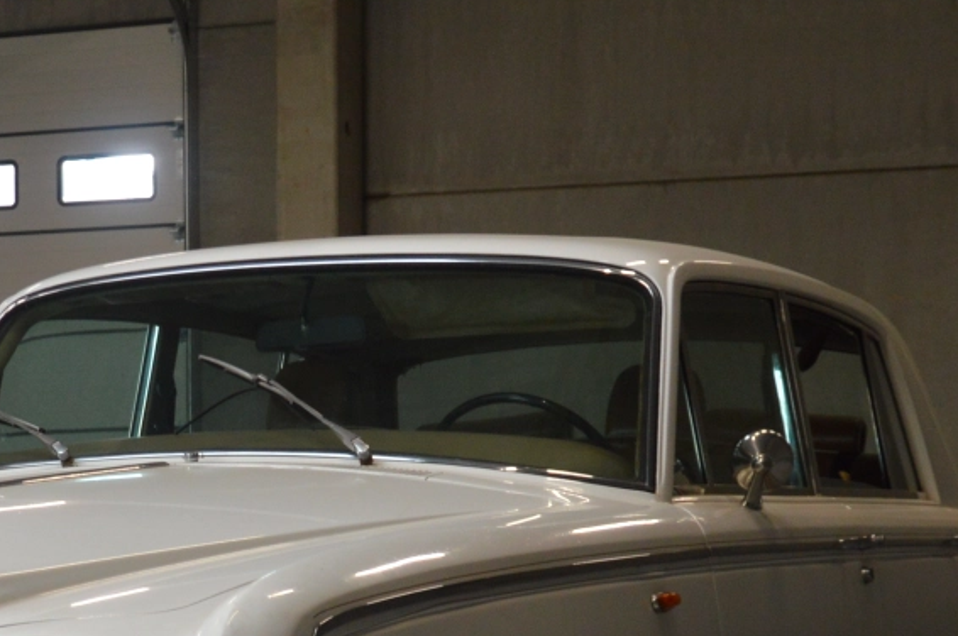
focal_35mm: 112
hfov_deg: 18.2
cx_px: 257
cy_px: 689
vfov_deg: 12.0
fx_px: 2977
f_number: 3.8
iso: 400
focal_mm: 22
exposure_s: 1/40
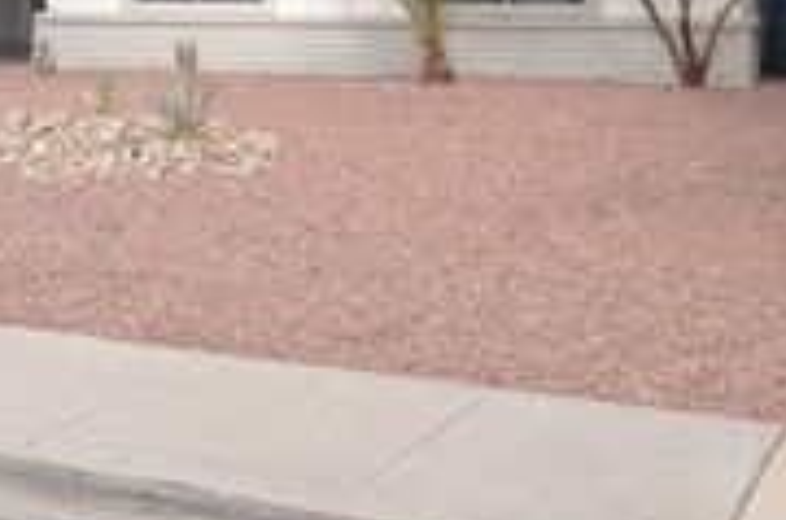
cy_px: -94
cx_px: 0
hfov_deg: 25.7
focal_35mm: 75
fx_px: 1633
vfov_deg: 17.3
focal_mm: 18
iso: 200
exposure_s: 1/200
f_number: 7.1
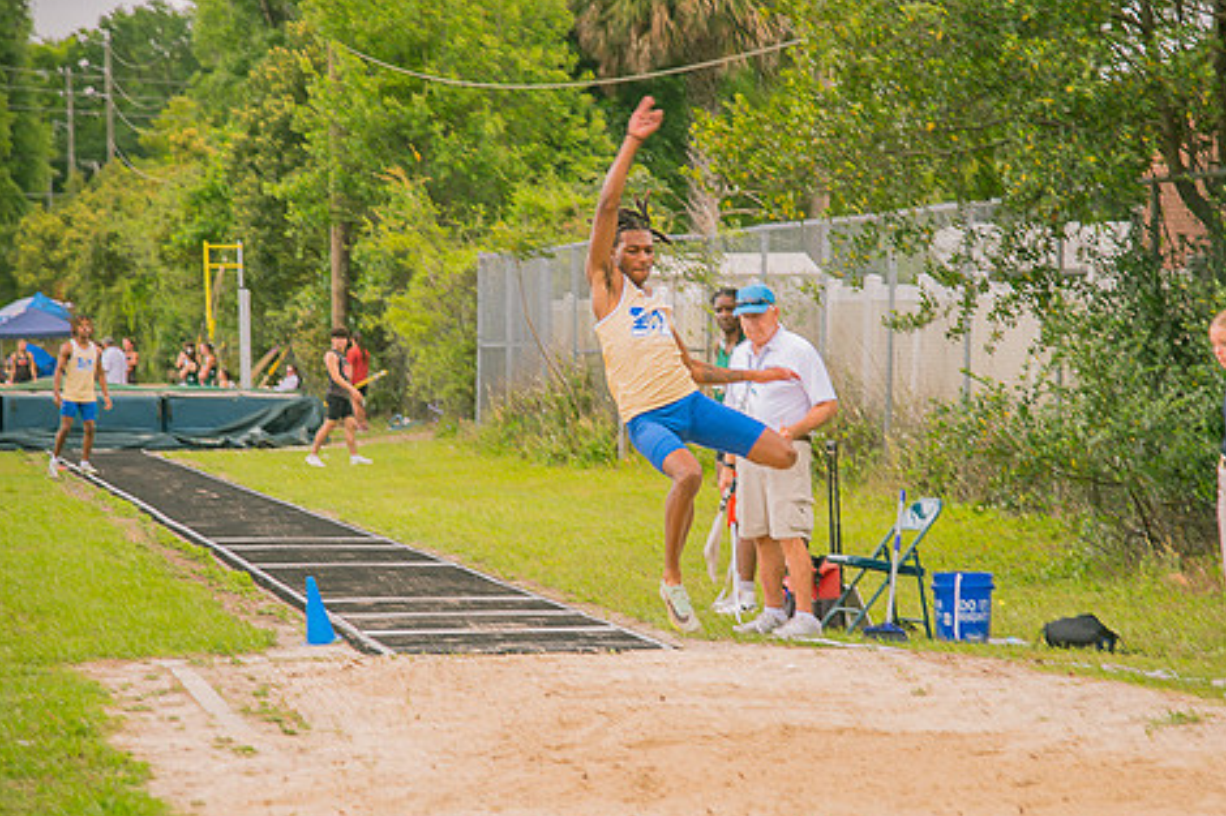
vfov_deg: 11.3
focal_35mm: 121
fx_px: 4119
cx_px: 691
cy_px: 482
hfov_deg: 16.9
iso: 200
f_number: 4
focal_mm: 98
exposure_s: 1/200
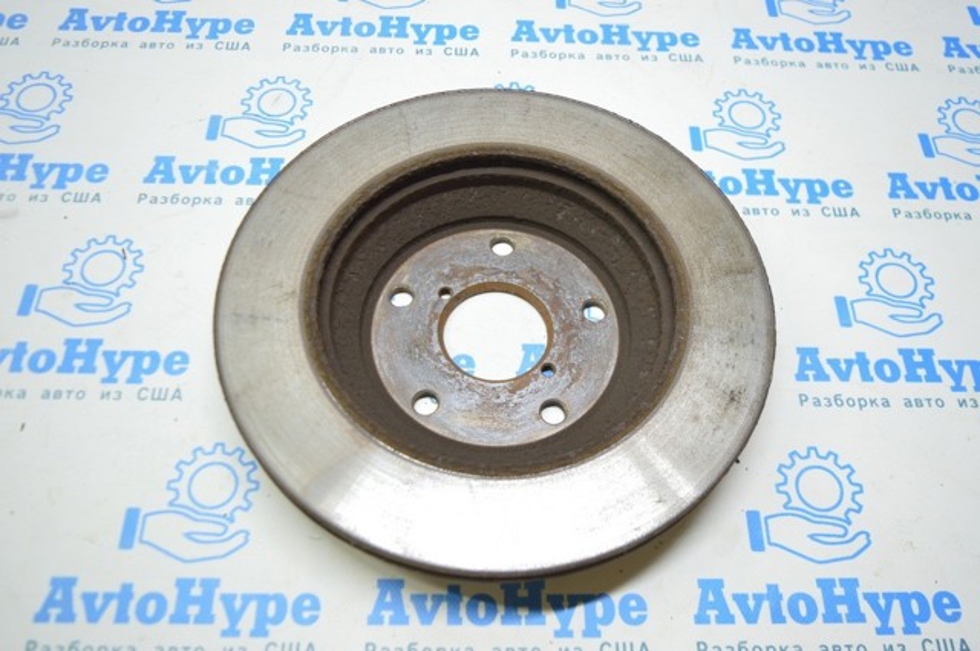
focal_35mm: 32
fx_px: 856
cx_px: 490
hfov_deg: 59.6
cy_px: 326
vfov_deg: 41.6
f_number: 3.8
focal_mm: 21
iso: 400
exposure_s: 1/40
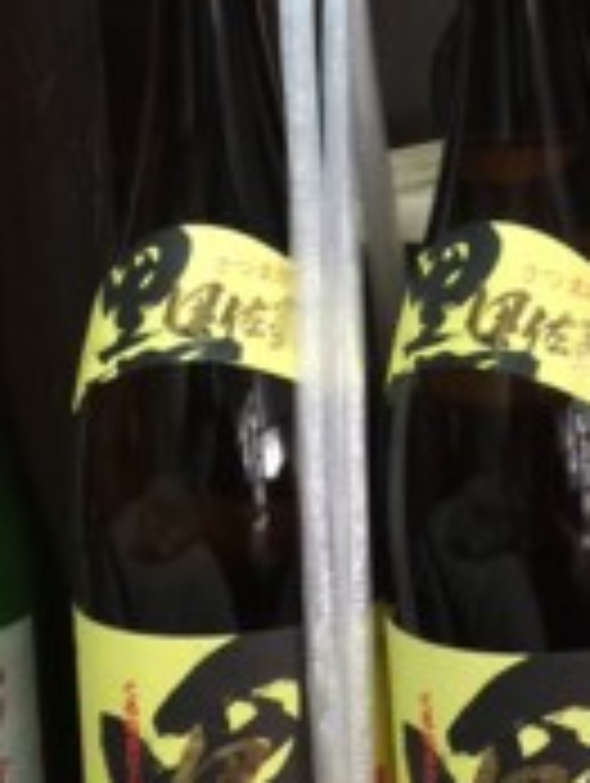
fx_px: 1700
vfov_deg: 25.8
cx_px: 468
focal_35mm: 75
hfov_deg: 19.5
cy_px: 248
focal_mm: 4.15
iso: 64
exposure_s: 1/4
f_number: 2.2
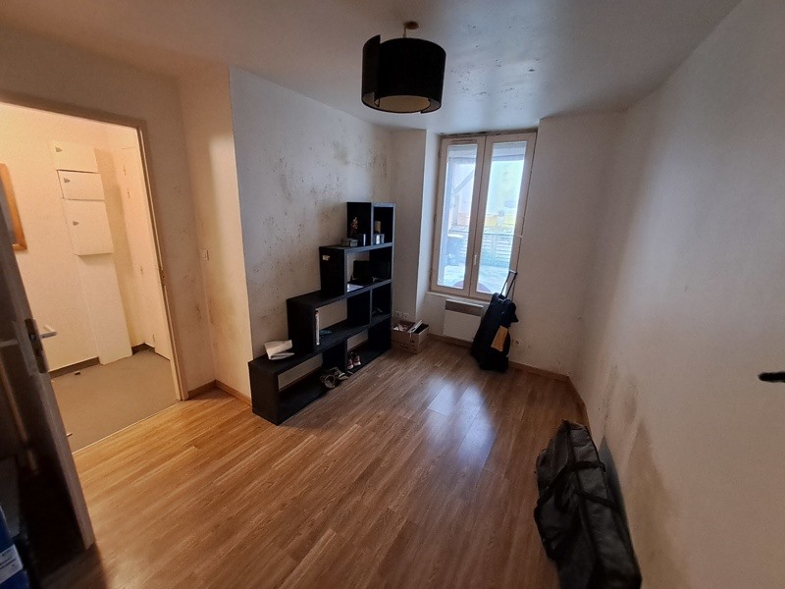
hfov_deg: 106.2
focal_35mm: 13
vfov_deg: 89.9
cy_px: 294
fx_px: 295
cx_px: 392
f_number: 2.2
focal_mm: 1.42
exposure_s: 1/24
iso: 400
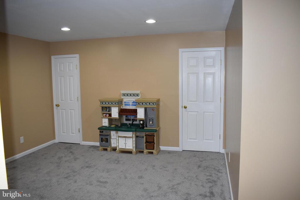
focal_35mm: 27
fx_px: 225
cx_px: 150
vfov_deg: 47.9
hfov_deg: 67.4
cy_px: 100
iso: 800
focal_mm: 18
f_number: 4.5
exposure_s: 1/80
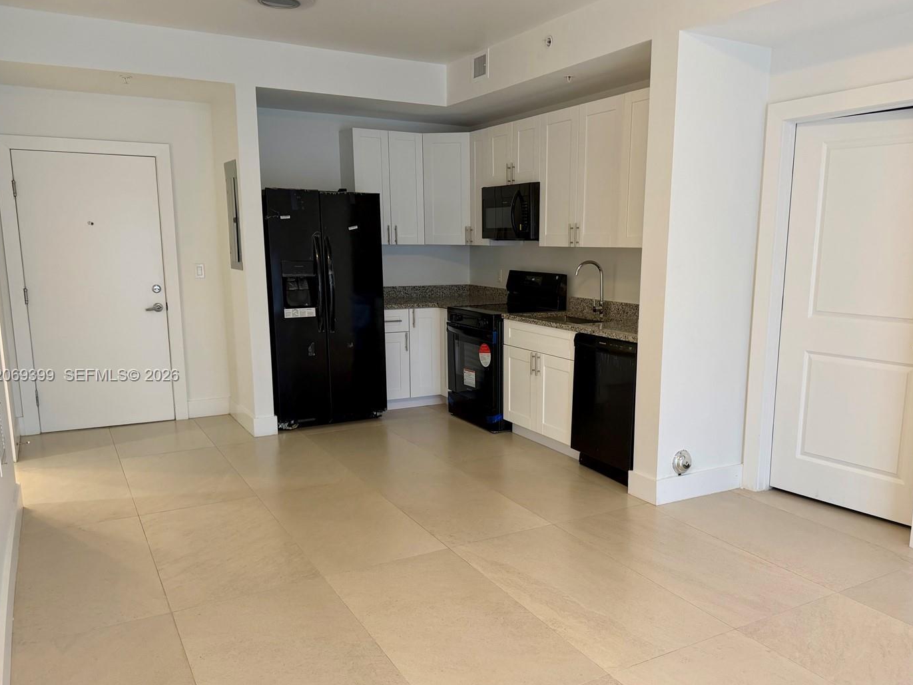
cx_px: 504
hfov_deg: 63.3
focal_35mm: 28
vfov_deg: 49.7
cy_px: 376
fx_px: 739
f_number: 1.78
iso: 125
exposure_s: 1/60
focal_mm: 6.76
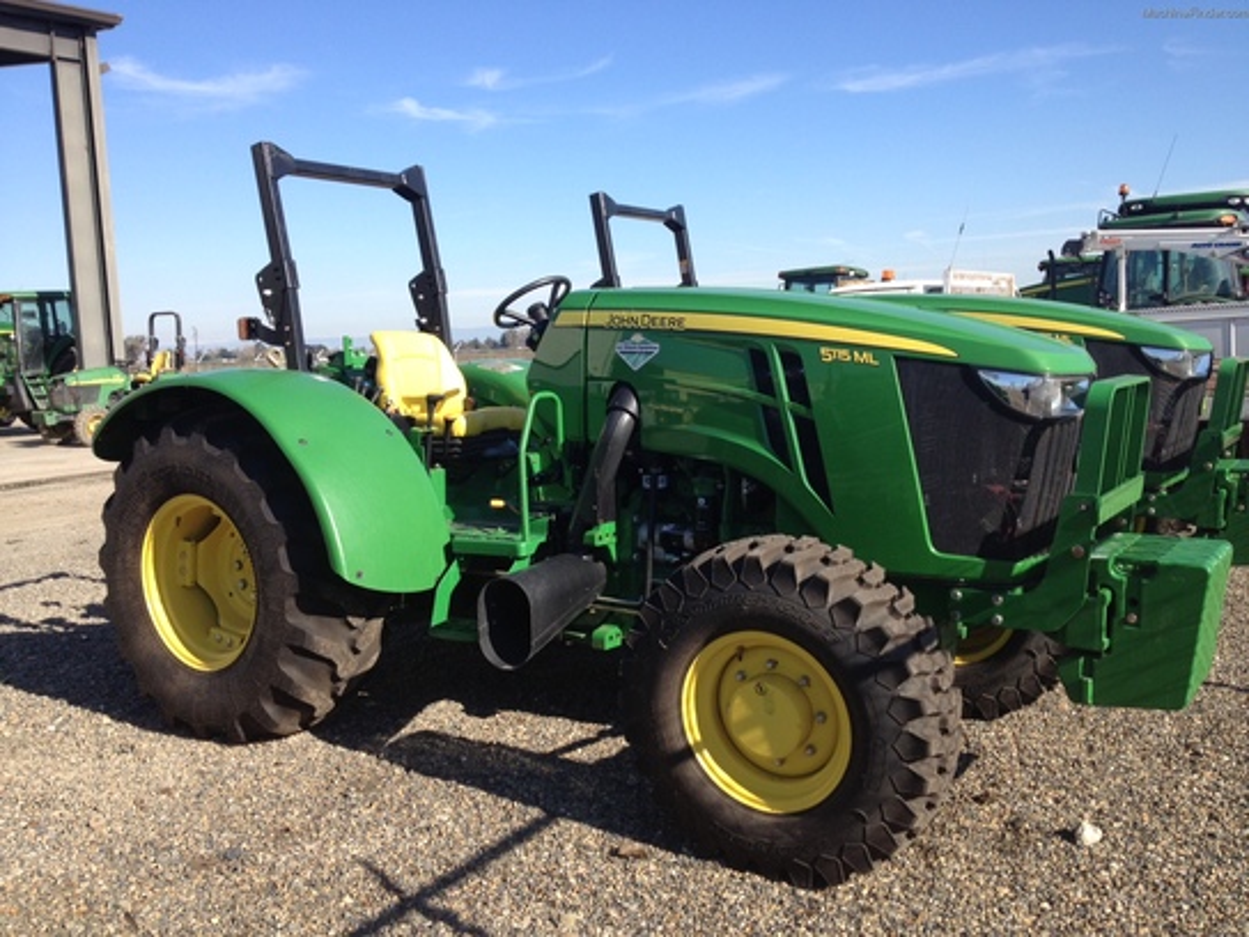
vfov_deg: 40.7
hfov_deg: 52.6
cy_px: 468
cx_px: 624
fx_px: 1263
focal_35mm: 35
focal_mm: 4.28
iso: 50
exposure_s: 1/1082
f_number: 2.4
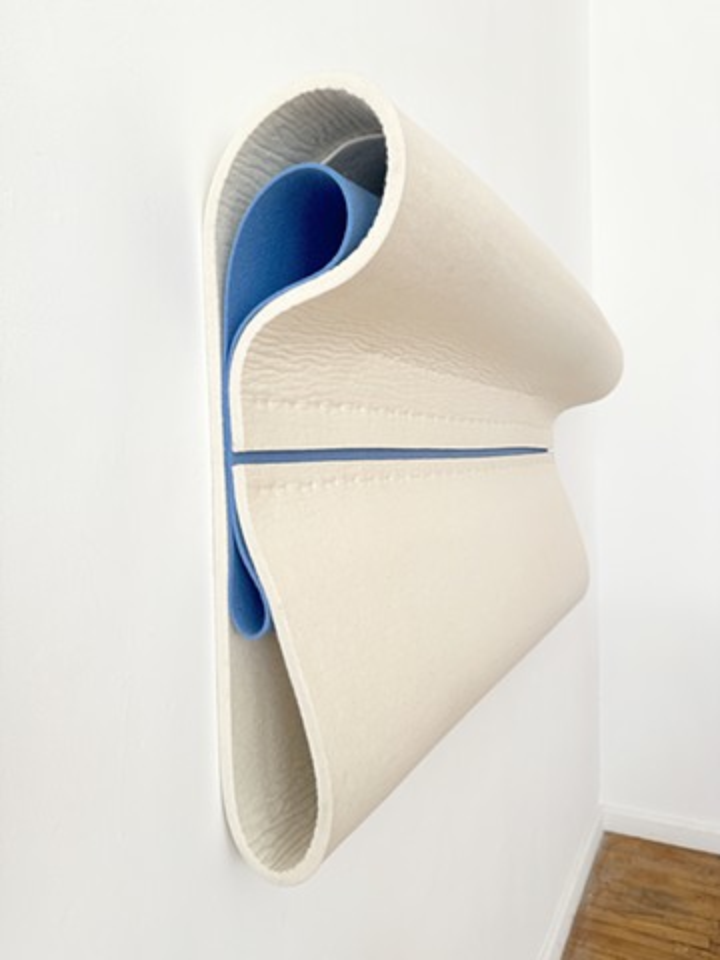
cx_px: 360
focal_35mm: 24
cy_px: 480
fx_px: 666
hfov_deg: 56.8
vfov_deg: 71.6
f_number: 1.8
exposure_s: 1/121
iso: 200
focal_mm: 6.9
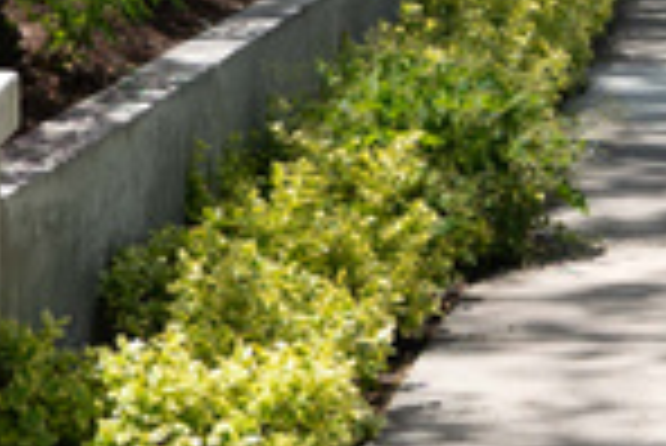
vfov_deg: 7.7
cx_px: 468
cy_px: -592
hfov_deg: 12.3
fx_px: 3074
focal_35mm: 166
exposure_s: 1/400
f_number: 5
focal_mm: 24
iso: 100
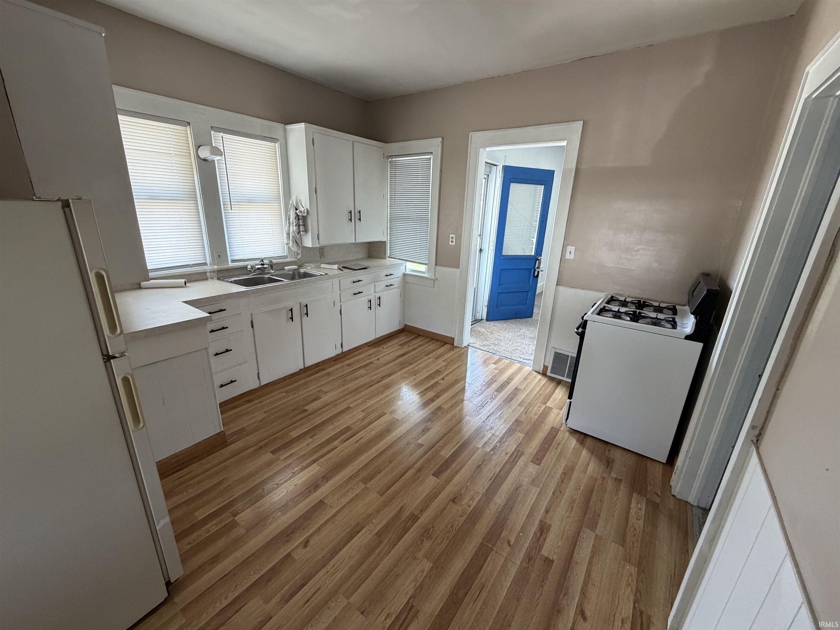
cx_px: 420
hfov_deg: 102.1
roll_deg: -1.0
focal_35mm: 14
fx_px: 340
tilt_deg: -17.4
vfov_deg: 85.7
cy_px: 315
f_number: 2.2
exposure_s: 1/98
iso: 320
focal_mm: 2.22
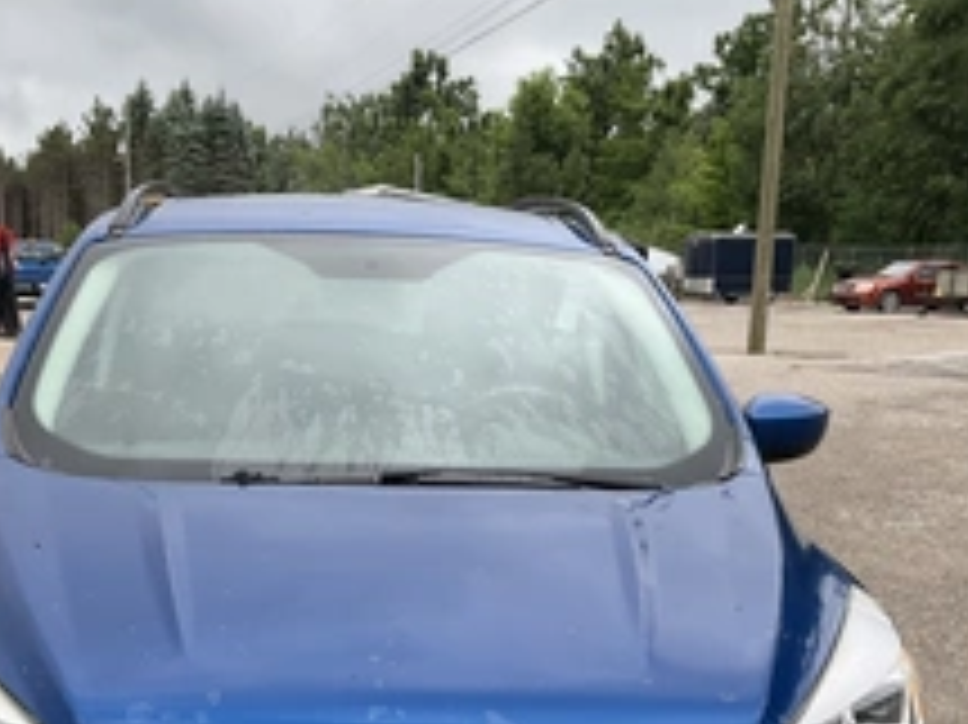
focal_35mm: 54
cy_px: 612
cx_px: 423
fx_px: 1509
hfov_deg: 35.5
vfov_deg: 26.3
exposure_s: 1/365
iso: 25
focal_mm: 3
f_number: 1.8
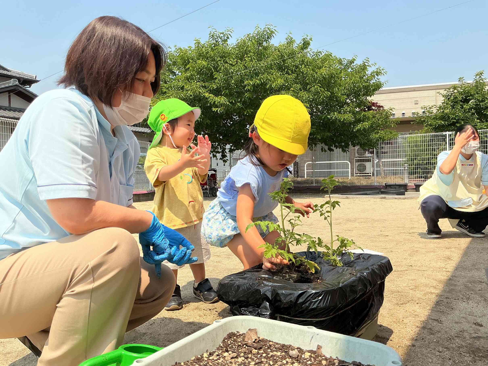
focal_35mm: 29
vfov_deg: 48.2
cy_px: 183
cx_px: 244
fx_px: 409
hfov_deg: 61.7
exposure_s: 1/2320
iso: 25
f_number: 1.8
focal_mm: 3
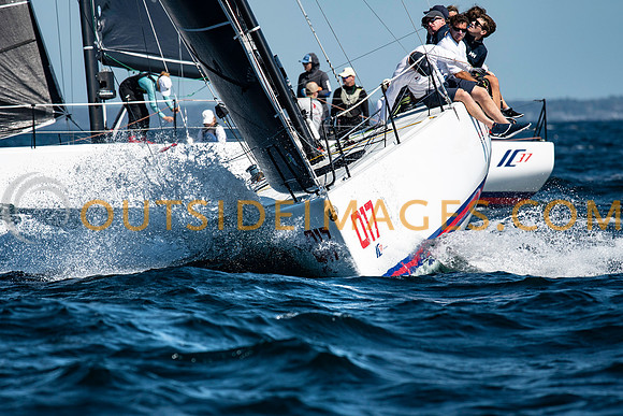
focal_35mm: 462
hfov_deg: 4.5
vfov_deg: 3.0
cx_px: 312
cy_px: 208
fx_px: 8002
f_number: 5
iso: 320
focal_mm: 300
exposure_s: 1/4000
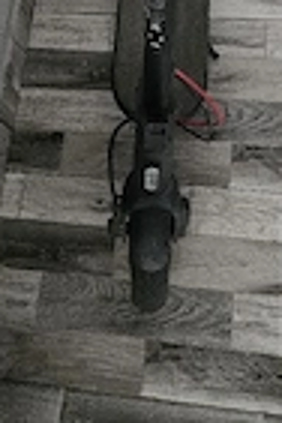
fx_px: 799
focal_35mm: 68
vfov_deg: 25.5
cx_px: 123
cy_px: -126
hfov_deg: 20.0
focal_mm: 5.4
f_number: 1.8
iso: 640
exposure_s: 1/25.1
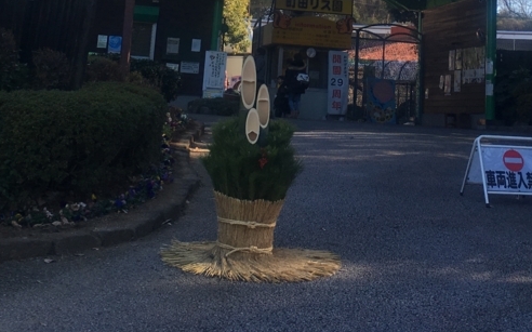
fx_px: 927
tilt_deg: +11.7
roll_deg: -2.0
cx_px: 323
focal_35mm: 64
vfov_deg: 19.2
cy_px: -65
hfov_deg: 31.9
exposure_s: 1/371
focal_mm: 4.15
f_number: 2.2
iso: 25
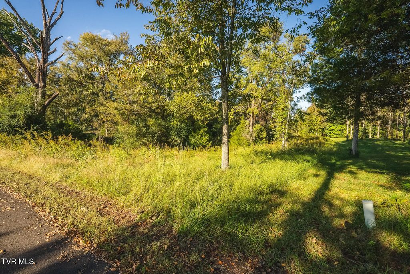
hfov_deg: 104.2
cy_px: 137
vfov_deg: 81.3
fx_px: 160
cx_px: 205
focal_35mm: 14
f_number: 3.5
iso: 640
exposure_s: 1/3200
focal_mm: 14
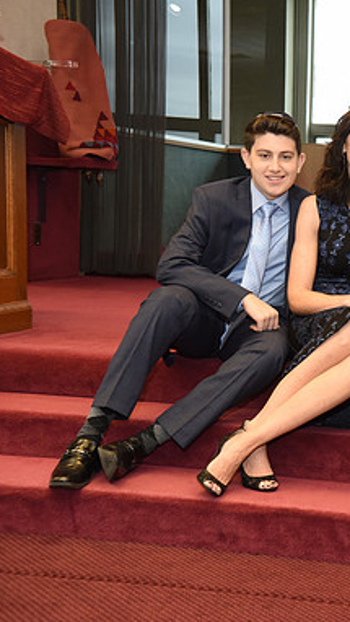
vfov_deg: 30.1
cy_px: 309
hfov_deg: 16.5
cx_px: 422
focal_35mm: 70
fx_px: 1154
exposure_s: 1/60
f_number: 5.6
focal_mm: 44
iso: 2000
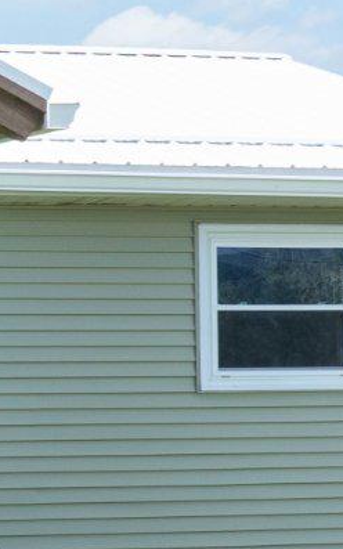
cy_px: 327
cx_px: -580
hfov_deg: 8.7
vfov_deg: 15.9
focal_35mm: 131
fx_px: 1960
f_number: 7.1
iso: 100
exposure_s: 1/240
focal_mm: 12.29
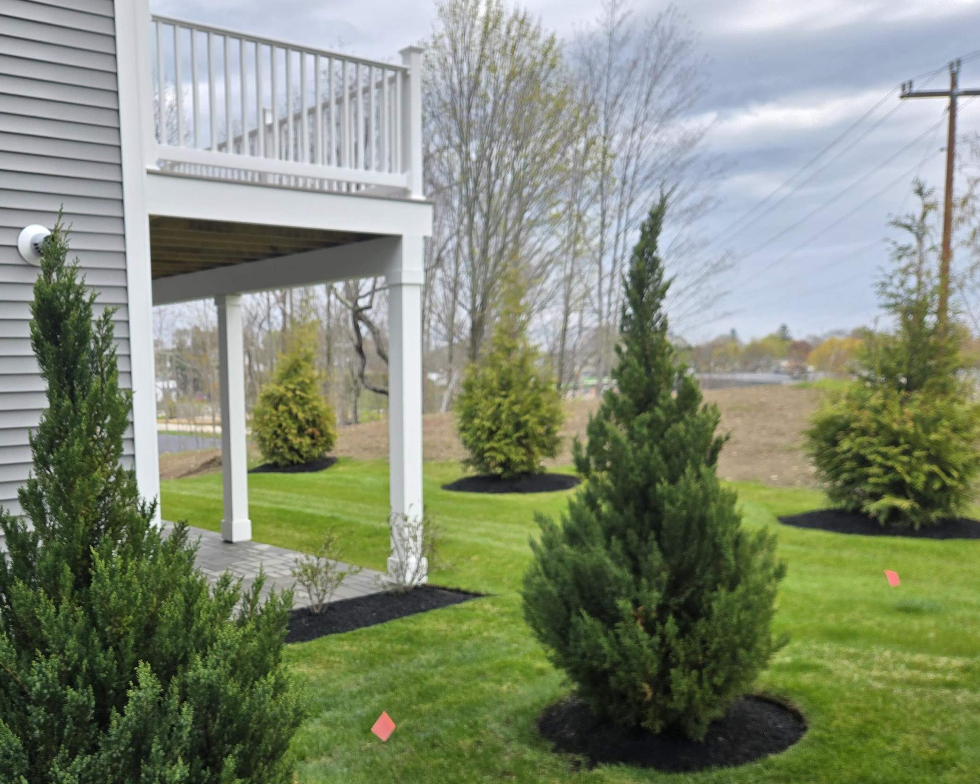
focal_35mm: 33
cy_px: 499
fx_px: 957
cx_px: 302
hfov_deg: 52.8
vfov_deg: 44.1
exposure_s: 1/2271
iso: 80
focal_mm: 5.4
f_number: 1.8
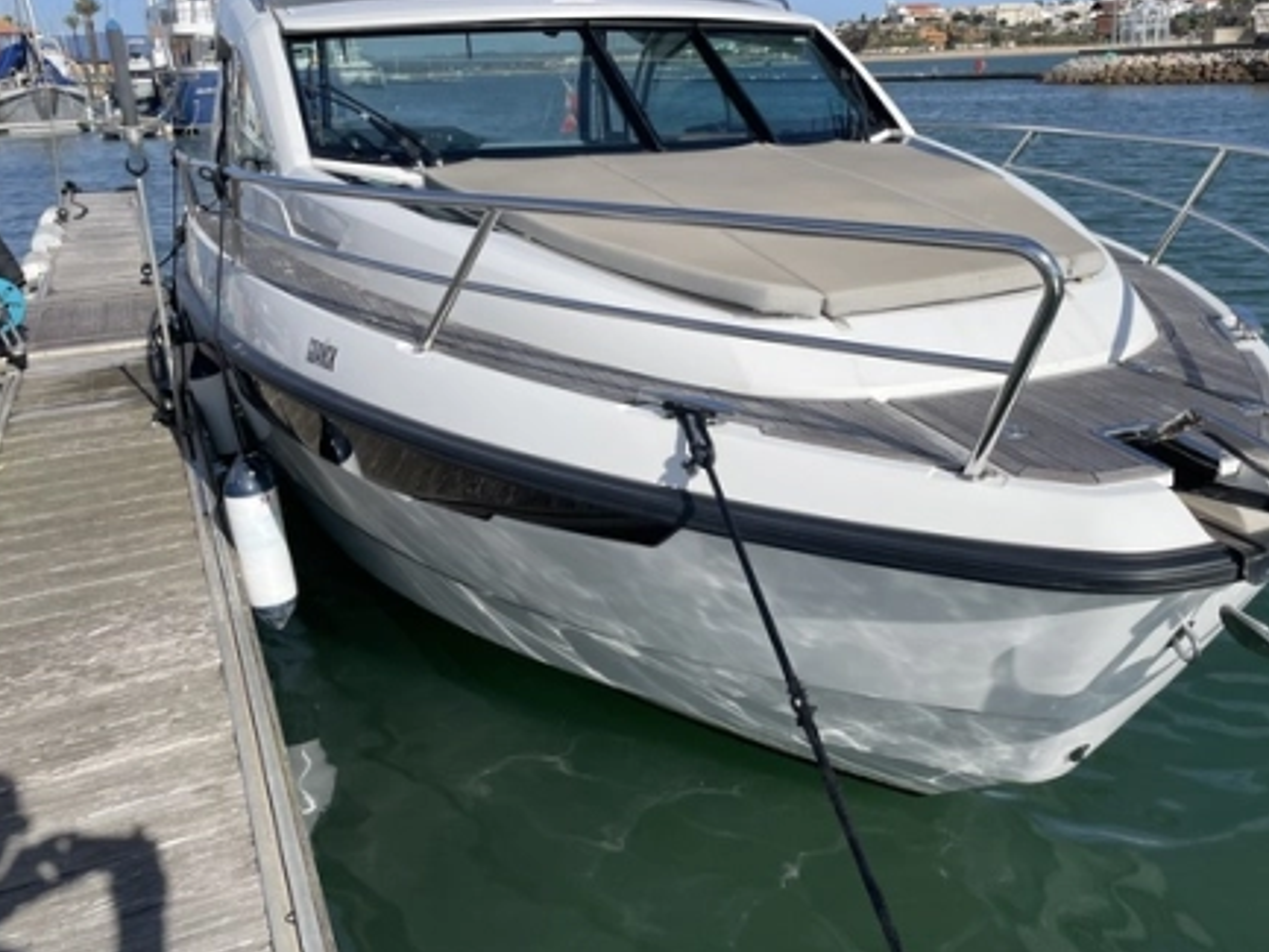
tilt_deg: -18.3
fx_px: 1210
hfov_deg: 54.8
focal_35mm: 33
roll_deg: +3.6
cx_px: 785
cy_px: 461
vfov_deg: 43.0
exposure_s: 1/6494
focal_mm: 4.2
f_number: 1.6
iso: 32
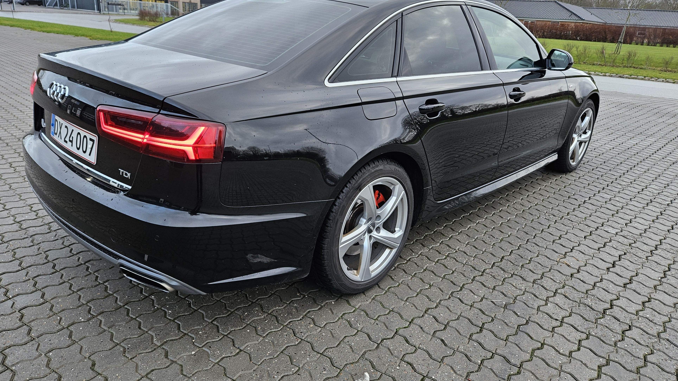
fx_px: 467
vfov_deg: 44.4
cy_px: 177
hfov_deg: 71.9
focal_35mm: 26
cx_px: 326
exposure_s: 1/100
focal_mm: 5.4
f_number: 1.8
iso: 125
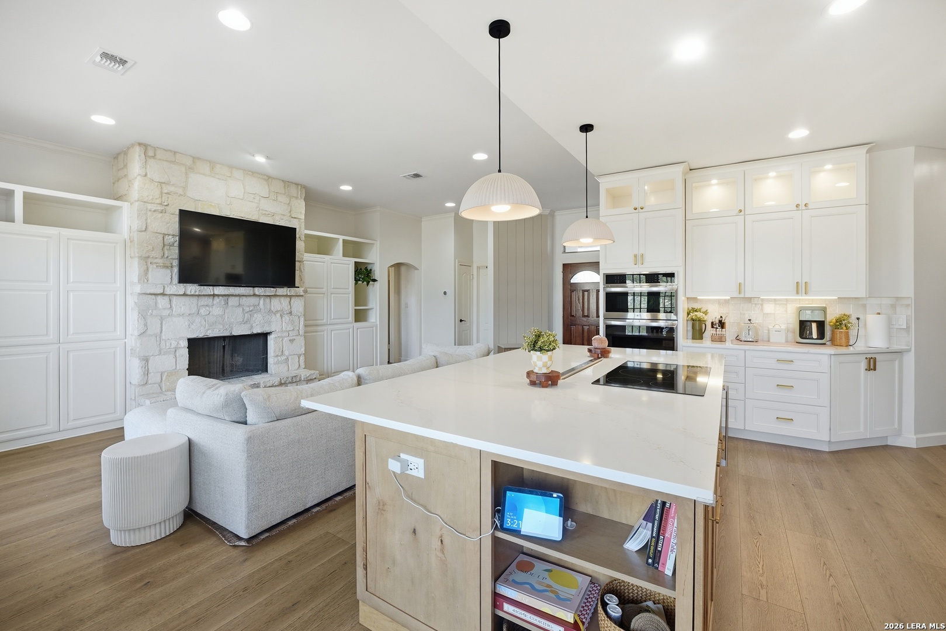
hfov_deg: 108.3
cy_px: 316
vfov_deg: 85.4
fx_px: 342
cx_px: 473
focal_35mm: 13
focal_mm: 9
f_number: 6.3
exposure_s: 1/100
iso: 200
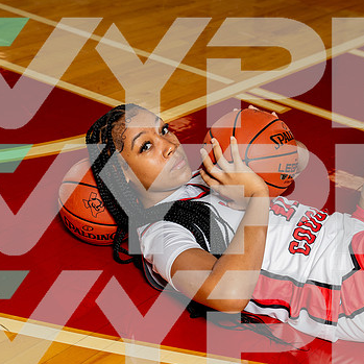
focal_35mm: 99
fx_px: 1178
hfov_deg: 17.6
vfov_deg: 17.6
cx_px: 190
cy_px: 200
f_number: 5.6
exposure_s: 1/250
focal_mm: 70
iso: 400
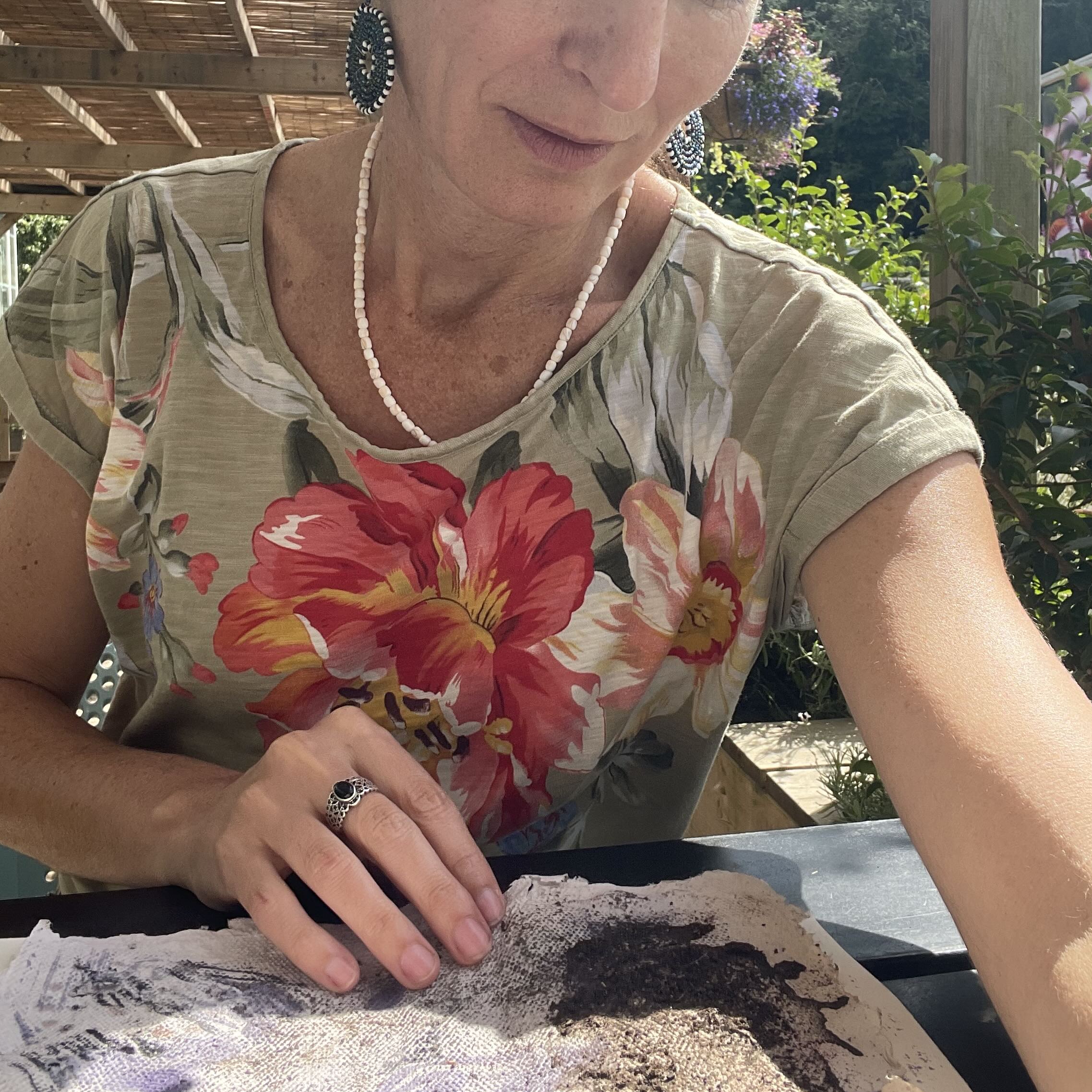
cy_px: 442
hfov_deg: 46.0
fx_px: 1285
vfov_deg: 45.8
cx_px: 548
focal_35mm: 36
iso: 25
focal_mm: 2.71
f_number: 2.2
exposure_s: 1/410
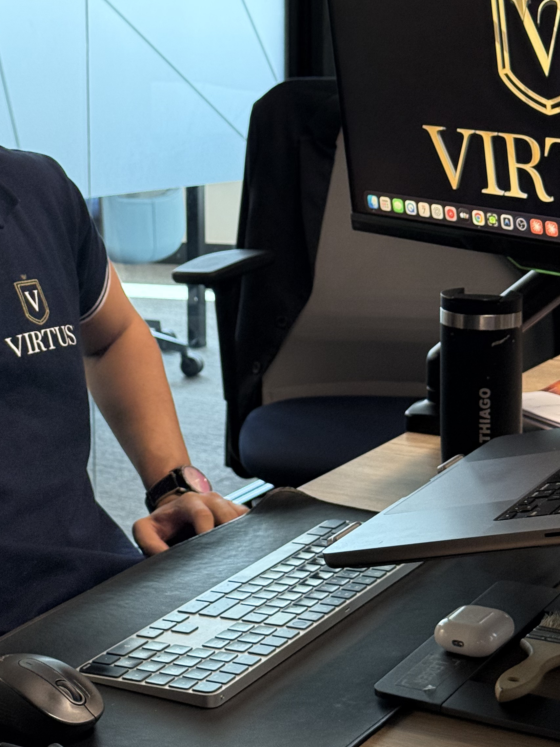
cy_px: 174
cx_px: 113
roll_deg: +0.6
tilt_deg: -6.3
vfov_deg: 22.8
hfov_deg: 17.2
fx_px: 1833
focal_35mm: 85
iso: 100
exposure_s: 1/120
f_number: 1.78
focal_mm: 6.76
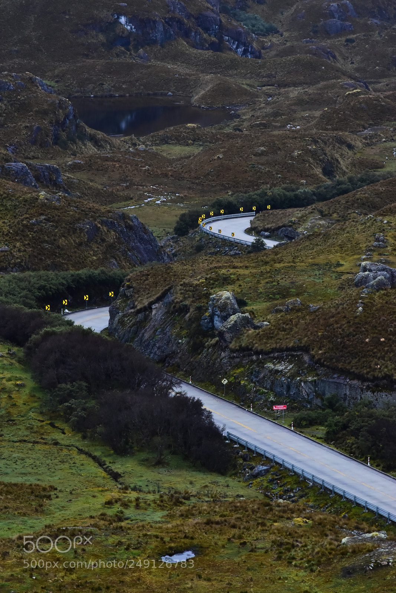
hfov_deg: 8.3
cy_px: 296
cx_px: 198
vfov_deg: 12.5
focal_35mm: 165
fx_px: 2722
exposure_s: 1/30
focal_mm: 110
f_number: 9
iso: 640
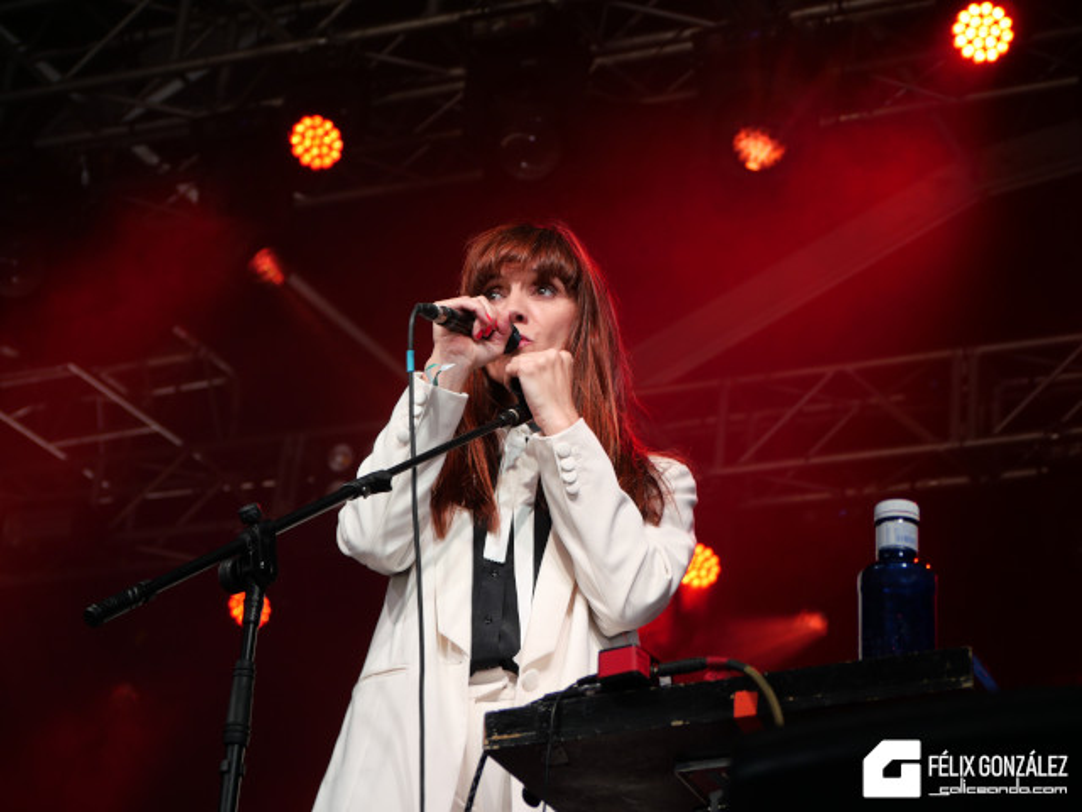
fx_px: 2813
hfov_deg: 21.8
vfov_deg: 16.4
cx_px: 541
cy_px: 406
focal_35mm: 90
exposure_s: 1/100
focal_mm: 45
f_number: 4
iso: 200
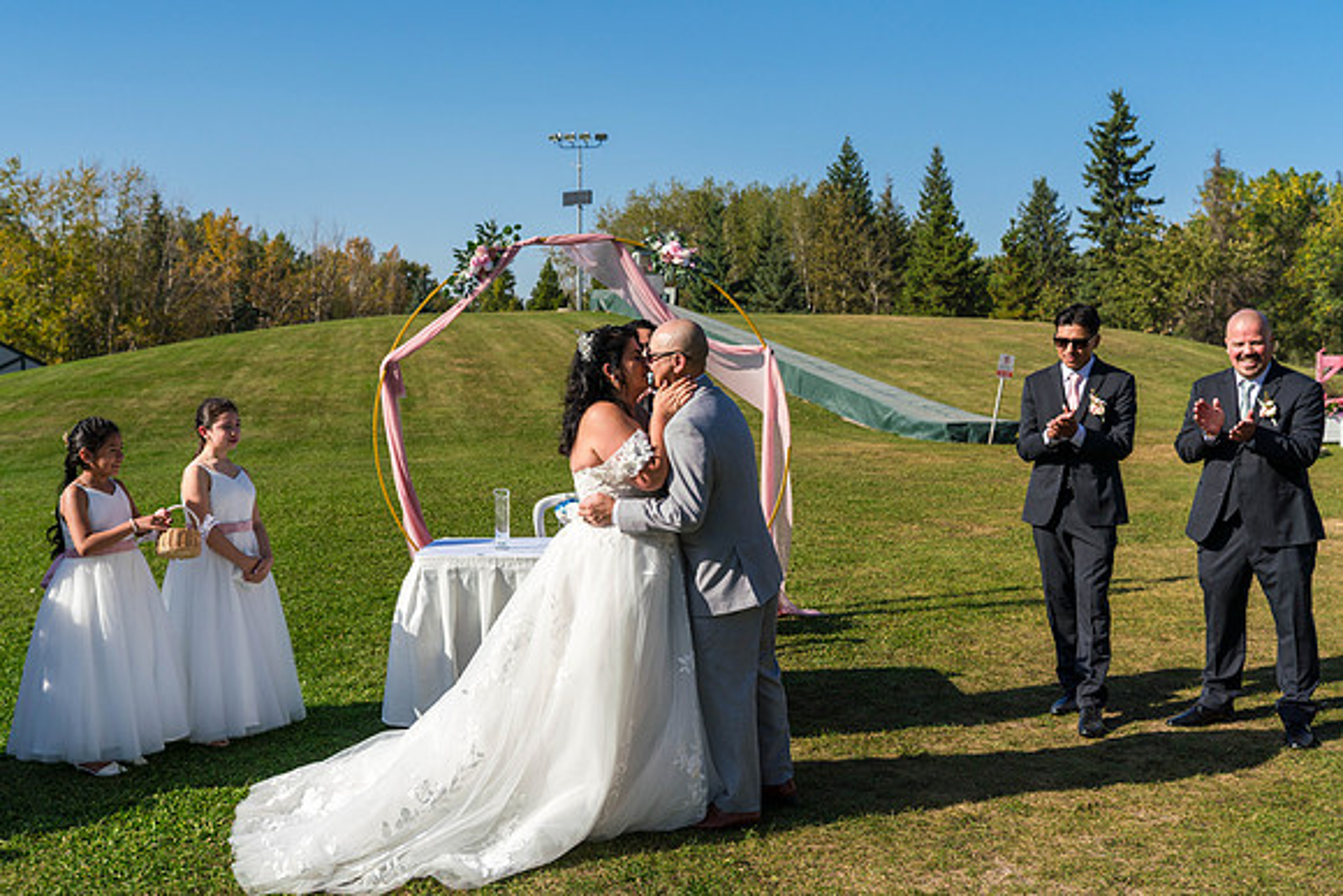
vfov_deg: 35.0
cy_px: 448
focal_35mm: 38
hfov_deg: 50.6
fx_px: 1421
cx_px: 672
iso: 250
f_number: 5
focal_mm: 35
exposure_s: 1/2000
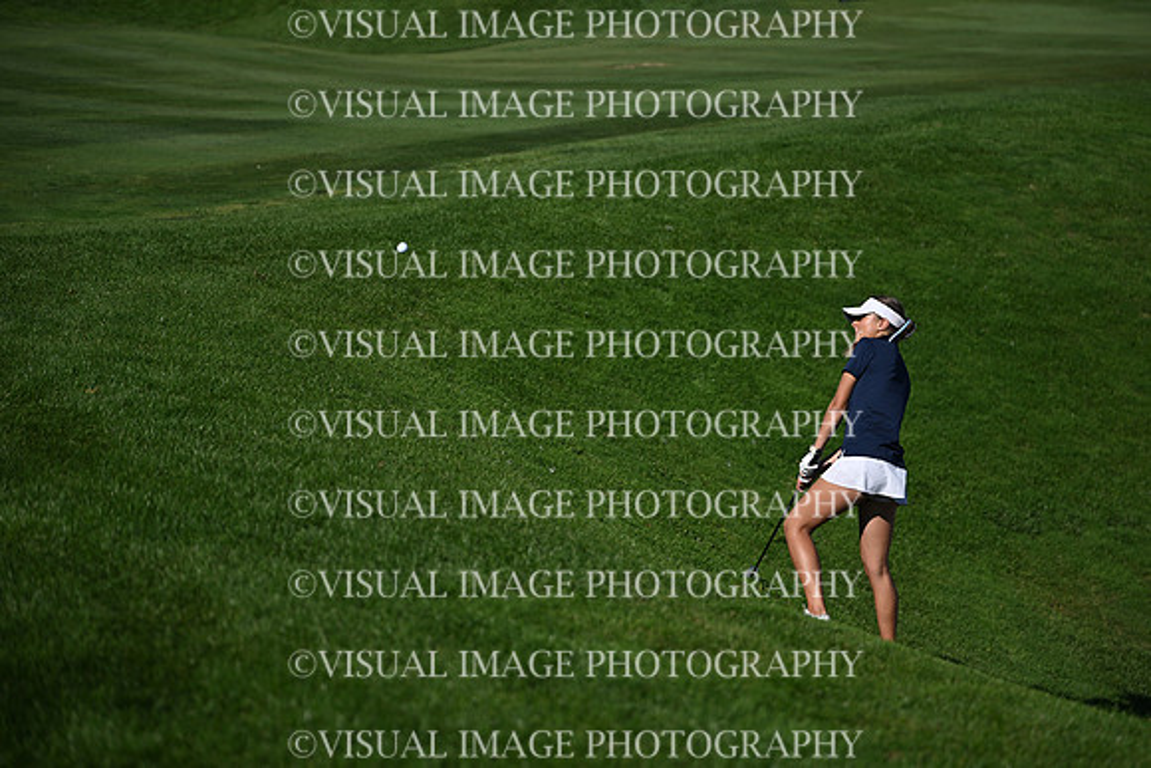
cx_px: 576
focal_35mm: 95
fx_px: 3038
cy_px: 384
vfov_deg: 14.4
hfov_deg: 21.5
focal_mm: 95
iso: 80
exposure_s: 1/3200
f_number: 2.8
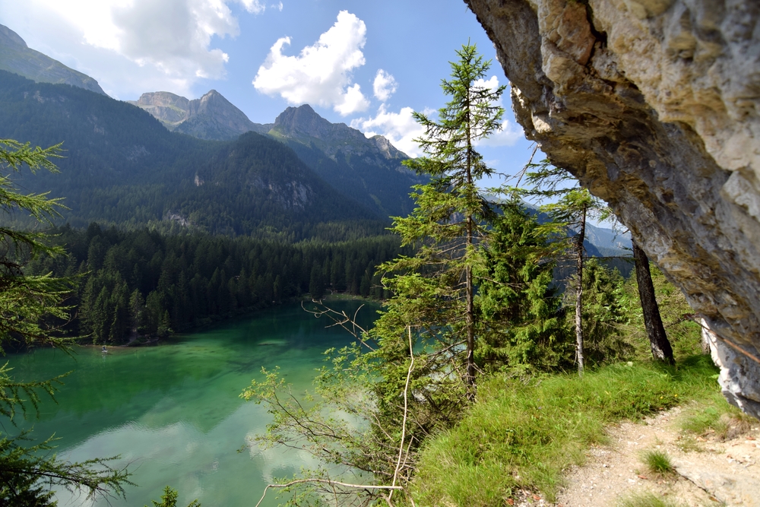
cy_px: 254
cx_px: 380
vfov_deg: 72.1
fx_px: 348
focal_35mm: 16
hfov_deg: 95.0
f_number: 5
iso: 100
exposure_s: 1/250
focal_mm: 11
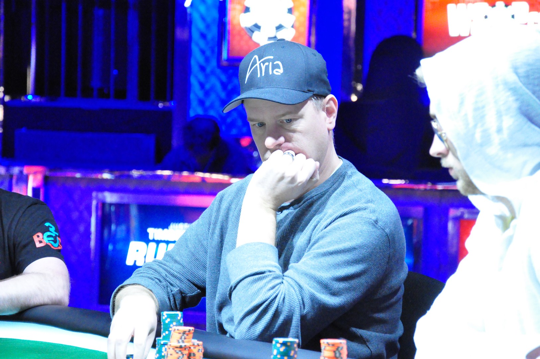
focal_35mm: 147
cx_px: 270
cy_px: 180
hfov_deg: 14.0
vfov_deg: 9.3
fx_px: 2202
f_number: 5.6
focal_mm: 98
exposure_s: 1/50
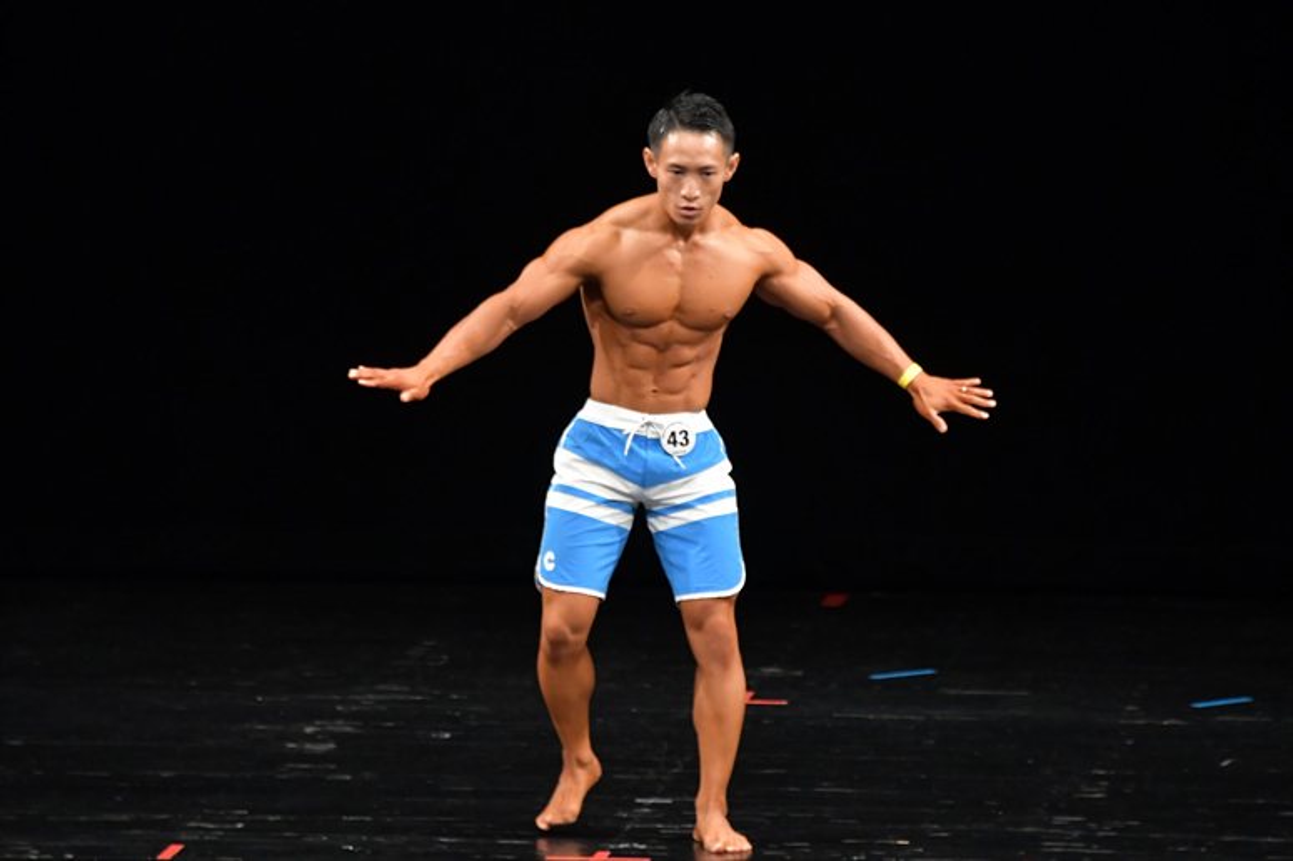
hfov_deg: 6.5
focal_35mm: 315
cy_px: 430
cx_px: 646
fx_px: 11308
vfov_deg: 4.4
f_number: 5.6
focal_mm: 210
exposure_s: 1/400
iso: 3200
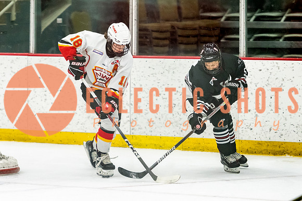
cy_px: 114
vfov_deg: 5.4
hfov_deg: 8.1
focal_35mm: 253
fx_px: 2124
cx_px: 151
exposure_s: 1/640
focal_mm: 135
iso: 3200
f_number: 2.8
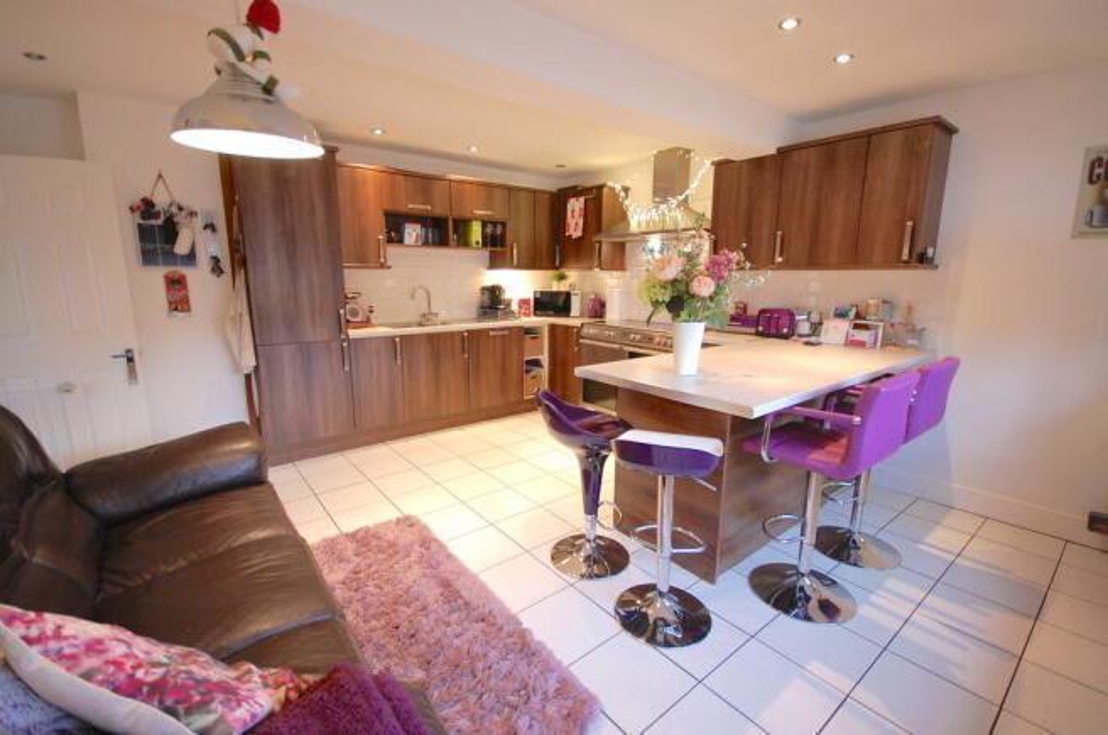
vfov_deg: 77.1
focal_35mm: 15
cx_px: 554
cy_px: 368
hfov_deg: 100.5
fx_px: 461
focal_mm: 10
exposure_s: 1/20
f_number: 4
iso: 800
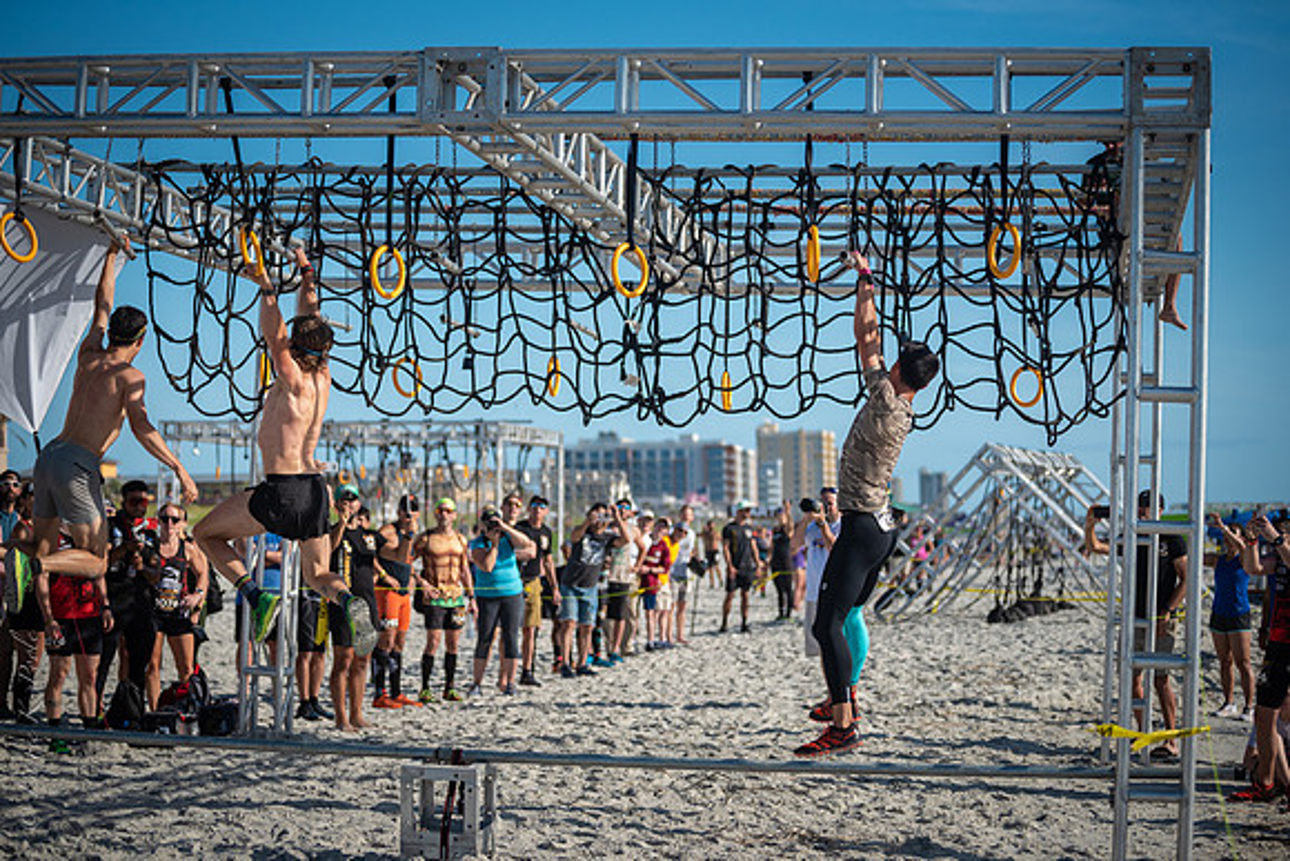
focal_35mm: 70
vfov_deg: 19.5
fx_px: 2509
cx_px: 645
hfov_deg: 28.8
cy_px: 430
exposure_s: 1/4000
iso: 400
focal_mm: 70
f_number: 2.8
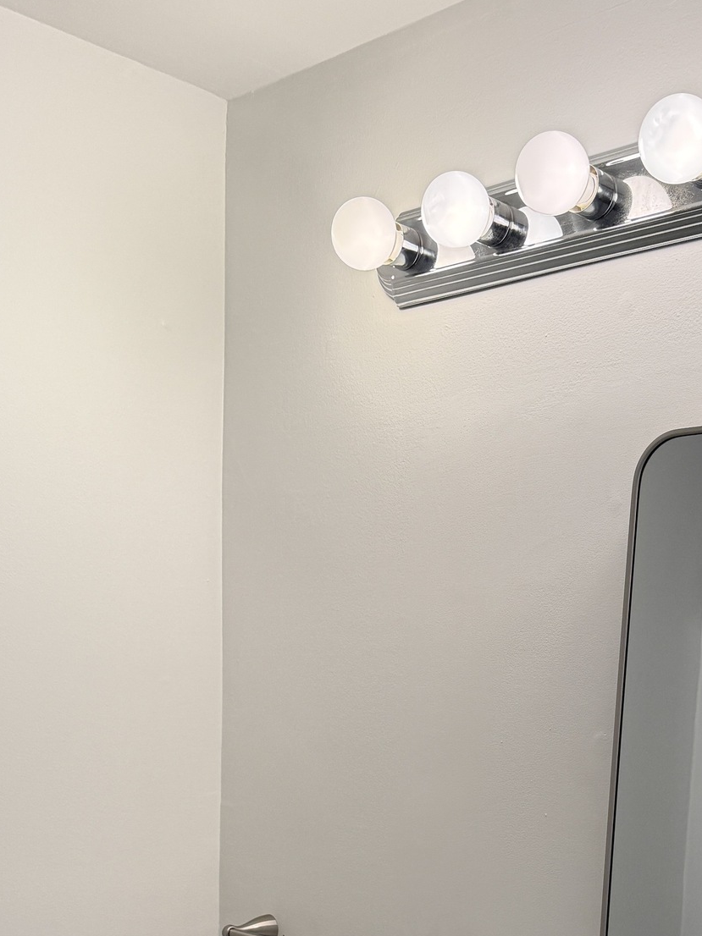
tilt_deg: -8.8
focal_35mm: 50
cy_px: 942
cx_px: 425
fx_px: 1352
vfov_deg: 34.6
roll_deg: -2.6
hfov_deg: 29.0
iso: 100
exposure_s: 1/350
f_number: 1.78
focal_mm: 6.76
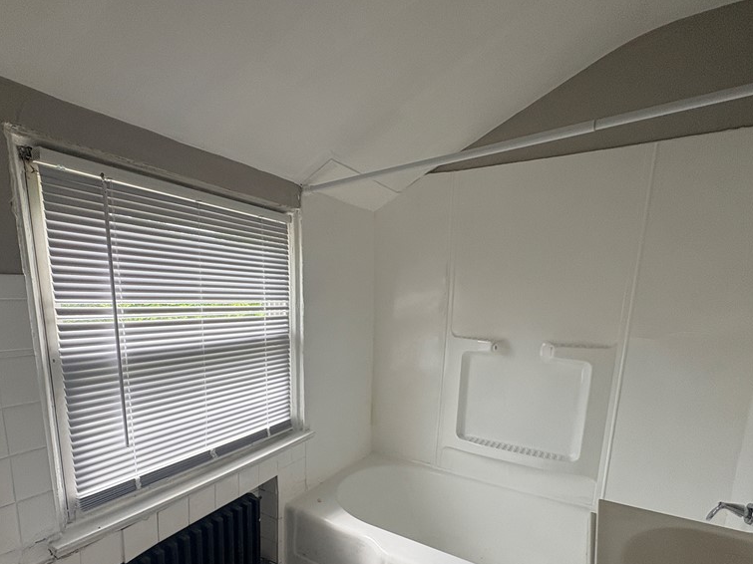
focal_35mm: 19
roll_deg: -1.4
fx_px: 413
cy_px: 372
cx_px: 334
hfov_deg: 84.3
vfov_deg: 67.0
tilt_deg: -10.5
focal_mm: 2.22
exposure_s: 1/99
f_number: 2.2
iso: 80
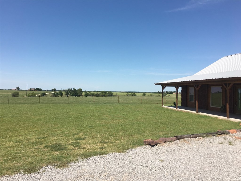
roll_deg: -0.1
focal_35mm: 29
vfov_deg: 48.2
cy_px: 90
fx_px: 202
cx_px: 120
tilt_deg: +0.4
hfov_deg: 61.7
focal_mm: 4.15
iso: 25
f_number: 2.2
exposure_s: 1/2024
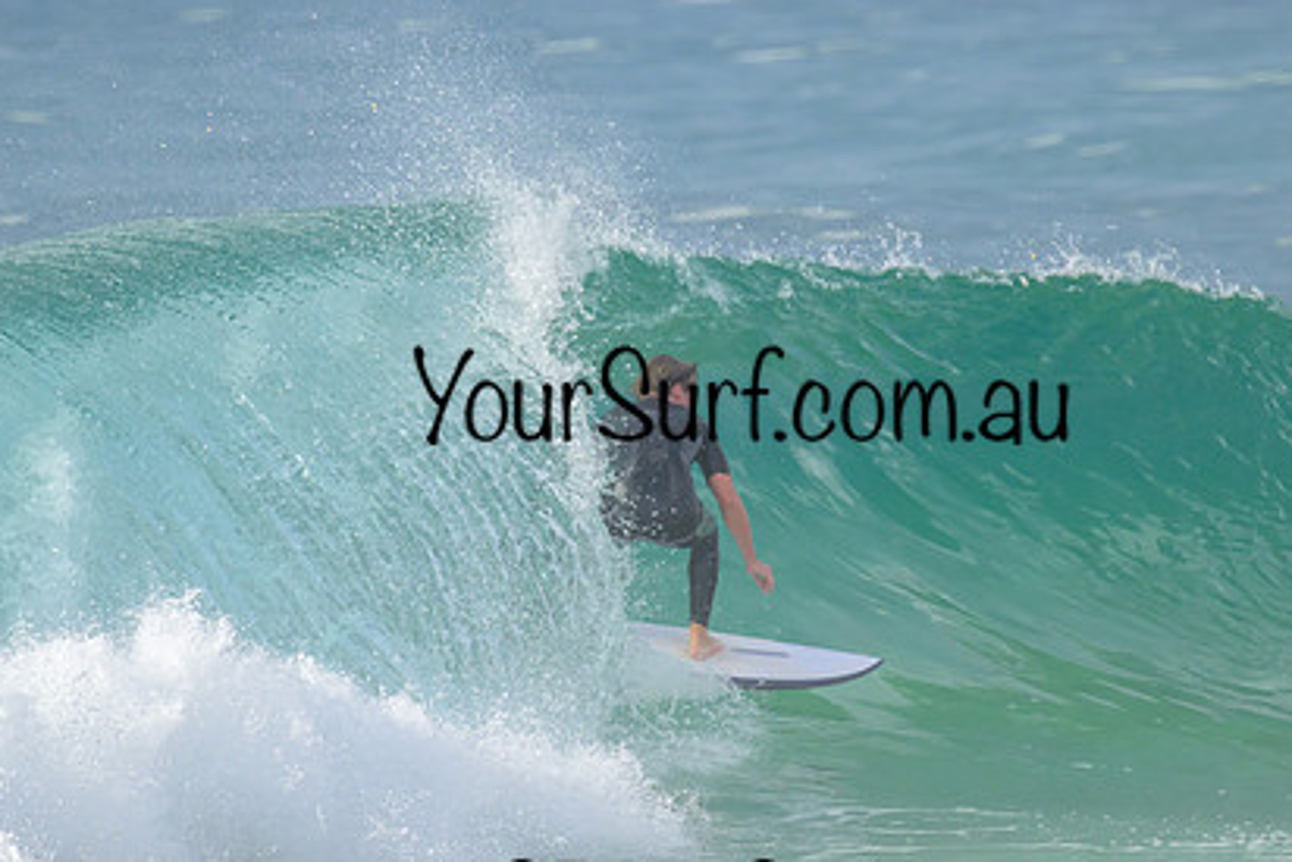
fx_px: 35361
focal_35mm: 985
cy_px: 368
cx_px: 737
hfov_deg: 2.1
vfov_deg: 1.4
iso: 1400
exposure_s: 1/2000
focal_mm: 700
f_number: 11
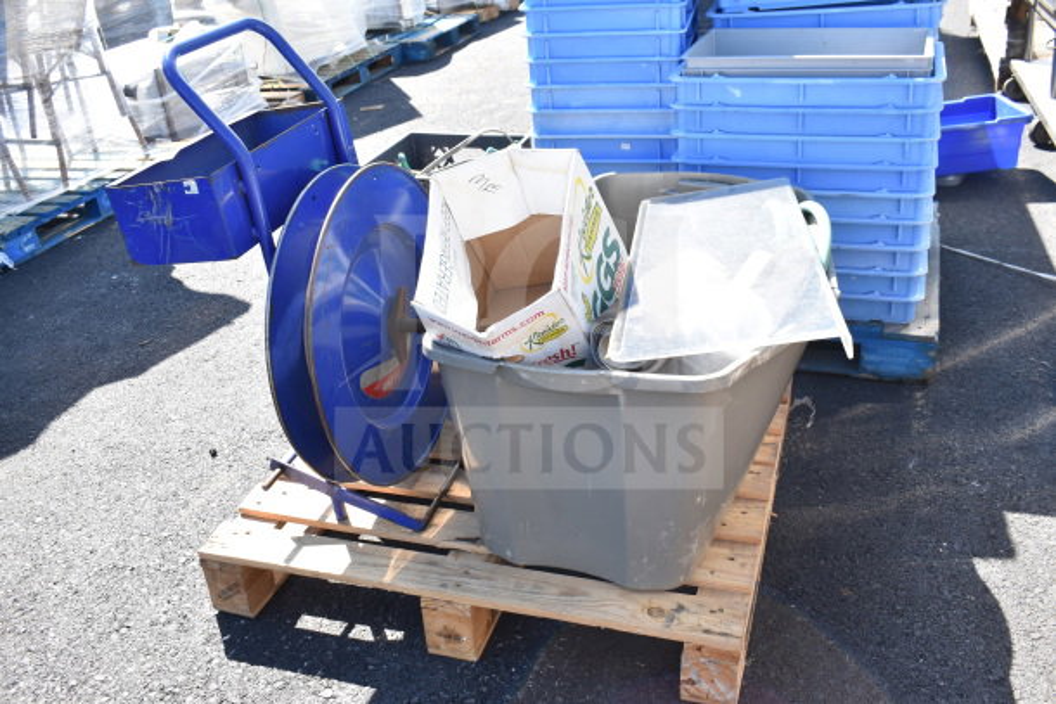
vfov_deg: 40.0
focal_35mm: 33
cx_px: 528
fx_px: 968
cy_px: 352
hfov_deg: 57.2
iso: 200
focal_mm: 22
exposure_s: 1/160
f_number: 6.3
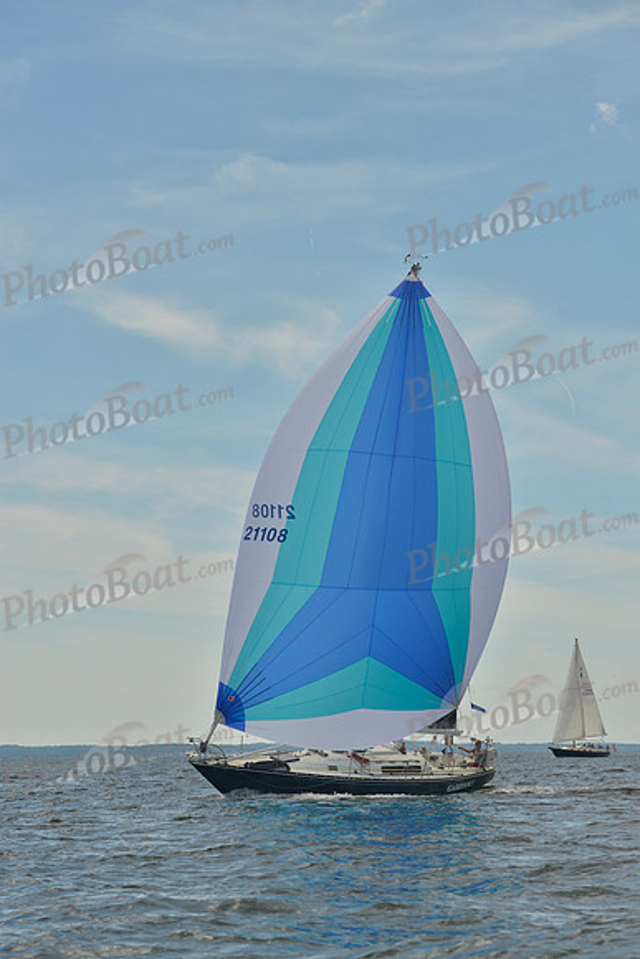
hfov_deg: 14.9
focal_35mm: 92
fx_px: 2452
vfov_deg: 22.1
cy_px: 480
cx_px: 320
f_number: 7.1
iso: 200
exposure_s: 1/640
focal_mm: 92
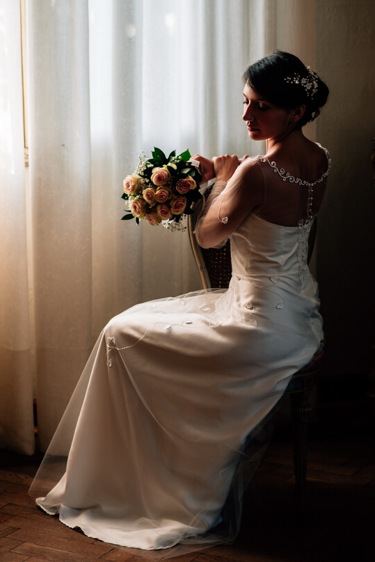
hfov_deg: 14.7
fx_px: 1452
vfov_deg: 21.9
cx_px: 205
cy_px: 260
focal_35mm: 93
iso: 160
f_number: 2.5
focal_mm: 85
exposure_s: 1/250
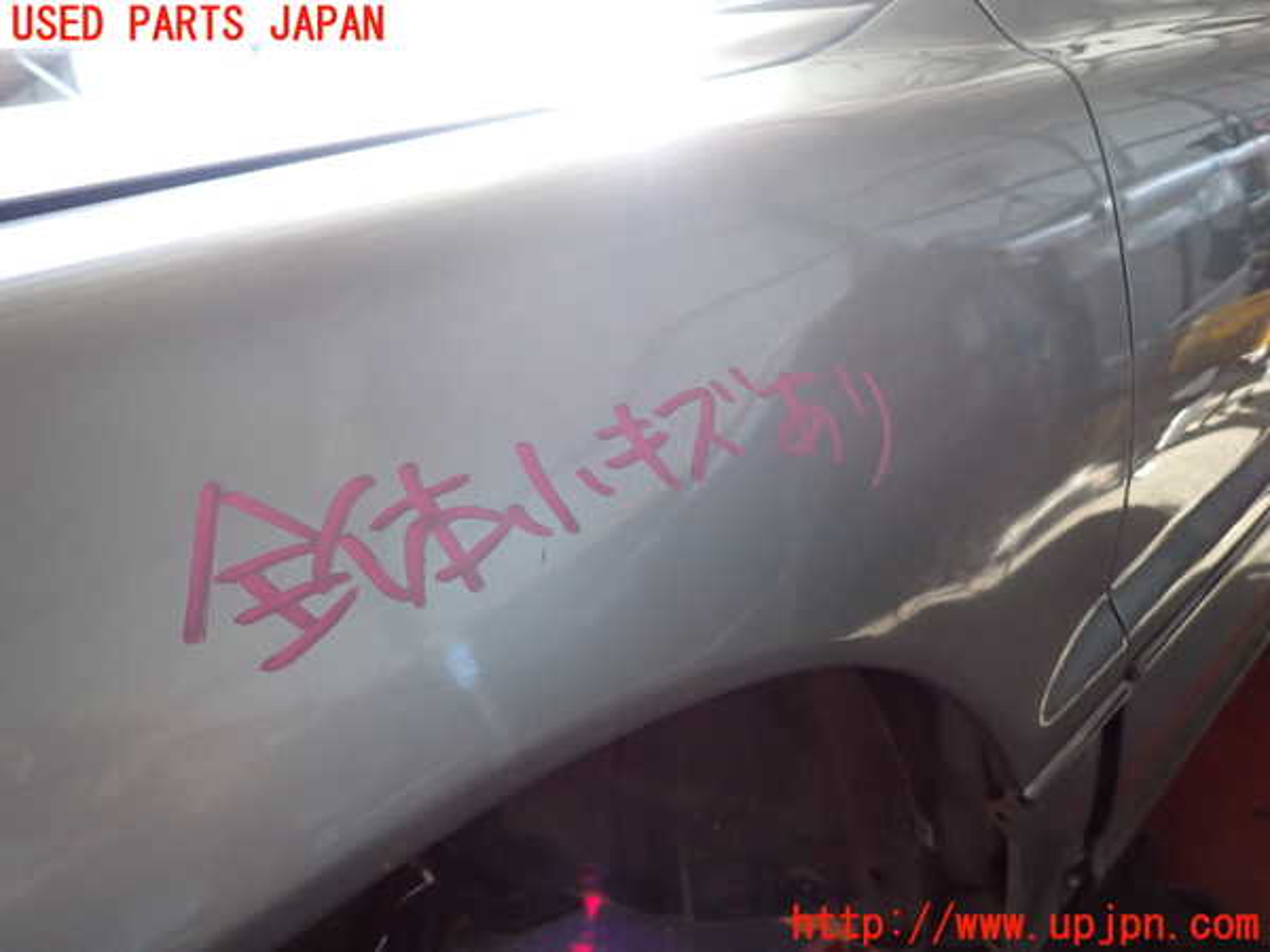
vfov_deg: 54.9
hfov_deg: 69.4
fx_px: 917
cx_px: 635
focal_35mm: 25
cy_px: 476
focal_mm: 4.5
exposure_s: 1/500
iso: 320
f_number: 2
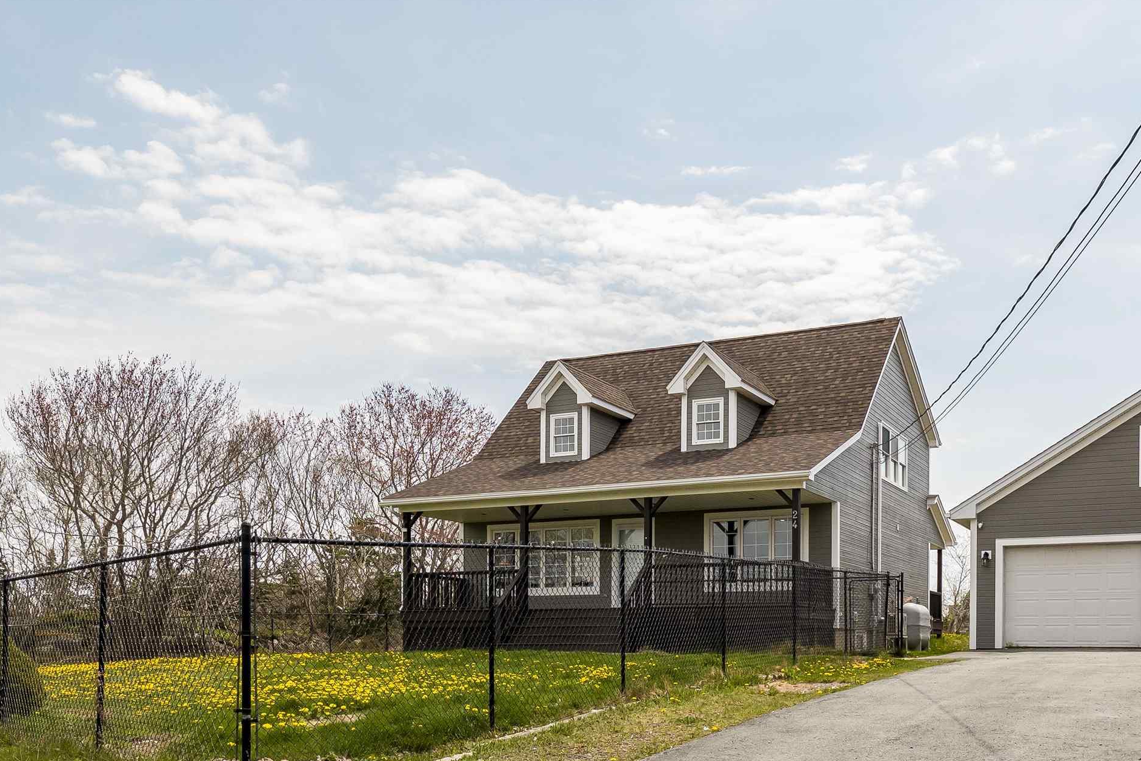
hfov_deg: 58.4
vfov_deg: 39.6
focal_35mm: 32
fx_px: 1008
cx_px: 704
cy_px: 617
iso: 400
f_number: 6.3
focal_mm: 13
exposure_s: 1/2500
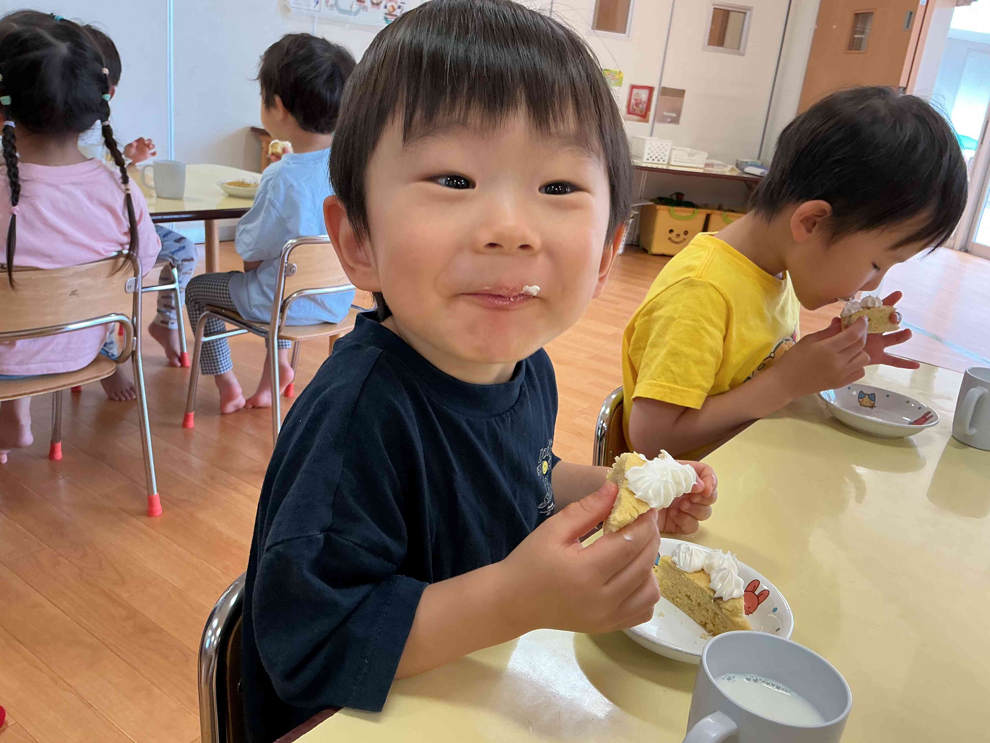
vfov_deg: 48.2
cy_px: 372
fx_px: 829
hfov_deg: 61.7
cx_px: 495
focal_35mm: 29
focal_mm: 3
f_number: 1.8
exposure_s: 1/50
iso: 64
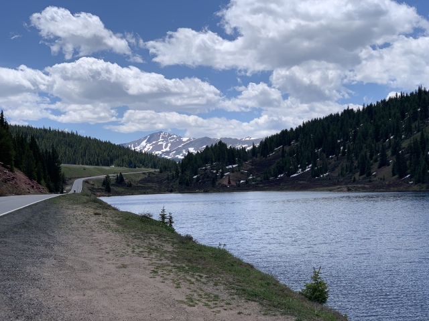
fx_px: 644
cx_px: 214
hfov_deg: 36.8
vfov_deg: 28.0
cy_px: 160
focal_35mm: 52
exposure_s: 1/1996
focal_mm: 6
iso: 16
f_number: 2.4
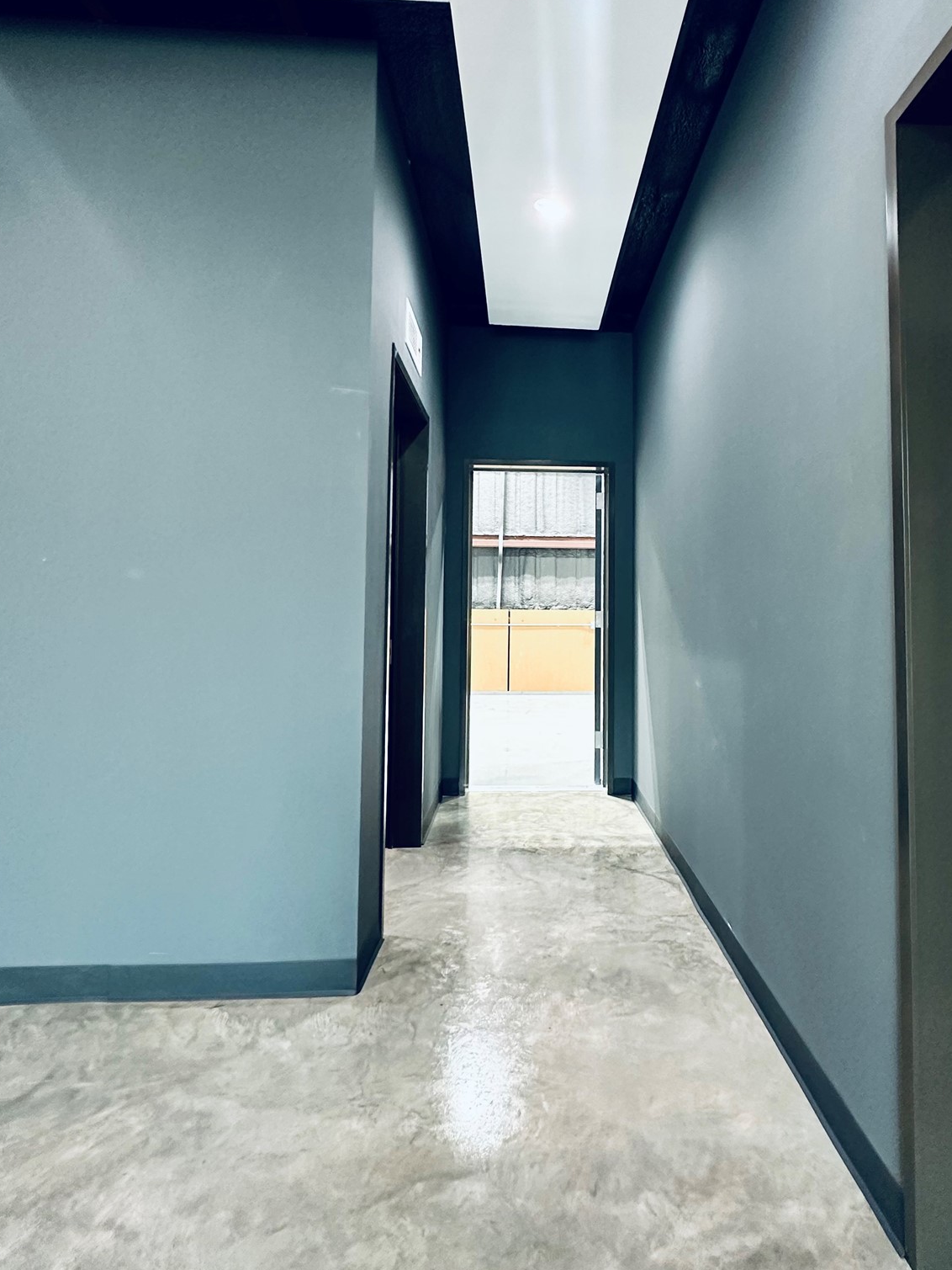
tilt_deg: +3.3
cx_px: 566
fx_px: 697
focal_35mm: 19
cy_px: 575
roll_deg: -1.2
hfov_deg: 68.1
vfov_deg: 84.4
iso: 320
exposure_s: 1/60
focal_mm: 2.22
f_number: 2.2
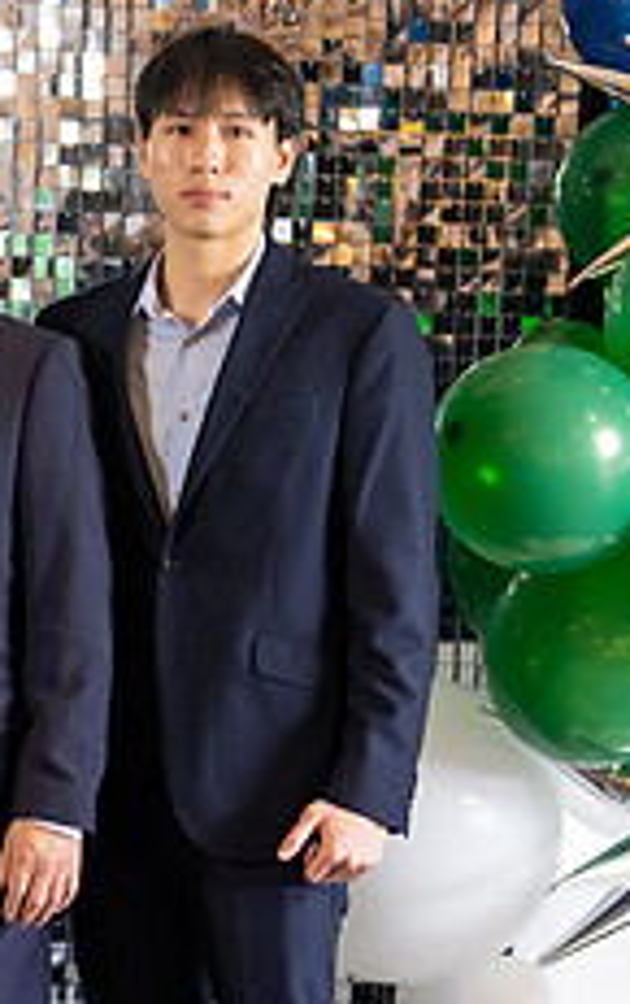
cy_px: 730
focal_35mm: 145
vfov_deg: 14.4
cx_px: -194
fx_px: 3971
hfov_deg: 8.9
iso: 800
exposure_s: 1/320
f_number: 1.2
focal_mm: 50
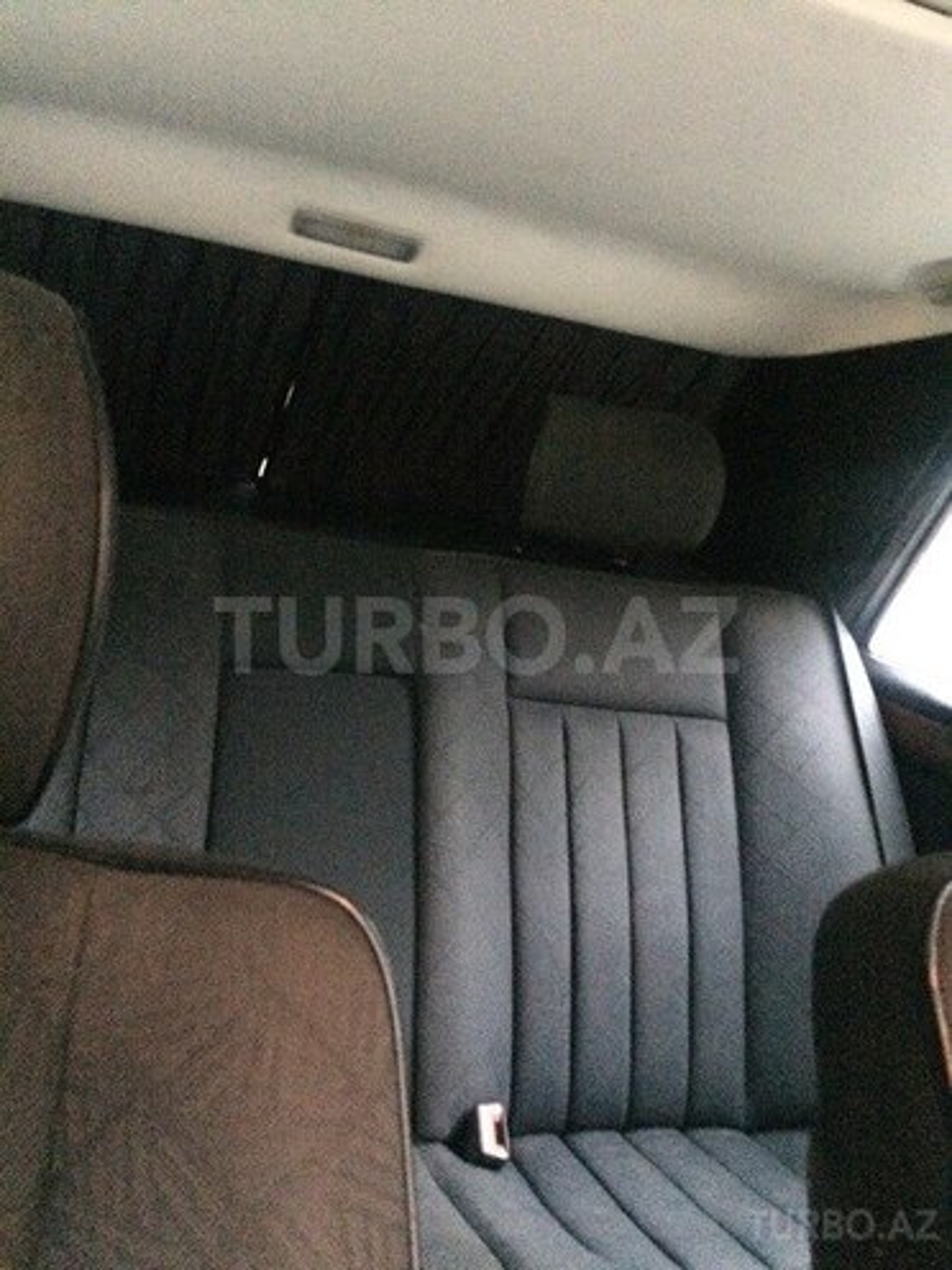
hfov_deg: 48.2
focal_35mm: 29
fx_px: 1063
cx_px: 476
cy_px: 635
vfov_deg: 61.7
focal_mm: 4.15
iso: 1250
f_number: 2.2
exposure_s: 1/17
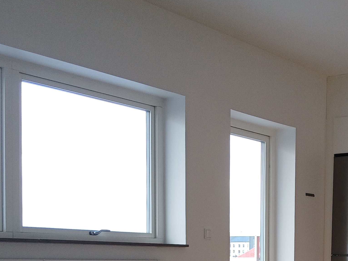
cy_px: 290
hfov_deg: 27.2
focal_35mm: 69
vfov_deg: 20.3
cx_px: 310
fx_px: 694
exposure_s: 1/50
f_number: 1.8
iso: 40
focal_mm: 3.98
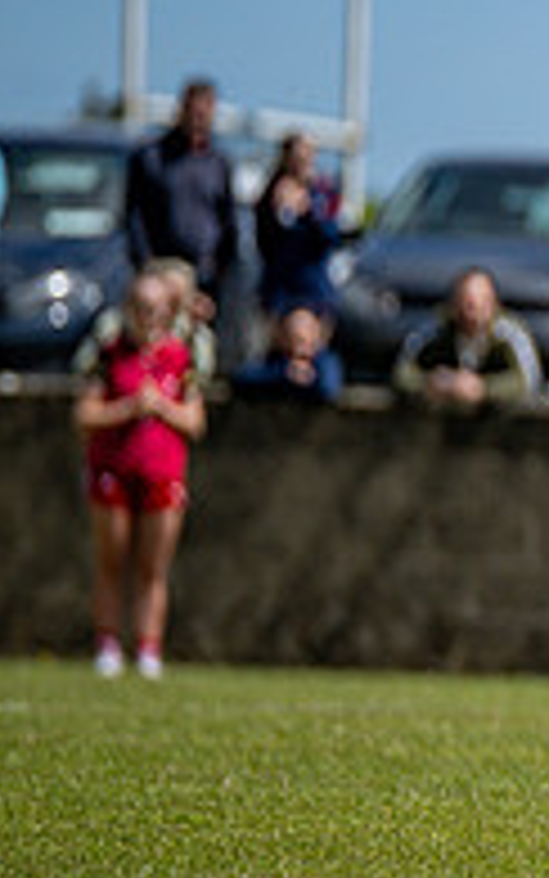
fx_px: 21793
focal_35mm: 911
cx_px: 1264
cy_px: 453
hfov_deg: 1.4
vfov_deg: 2.3
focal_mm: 300
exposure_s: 1/6400
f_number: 2.8
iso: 110
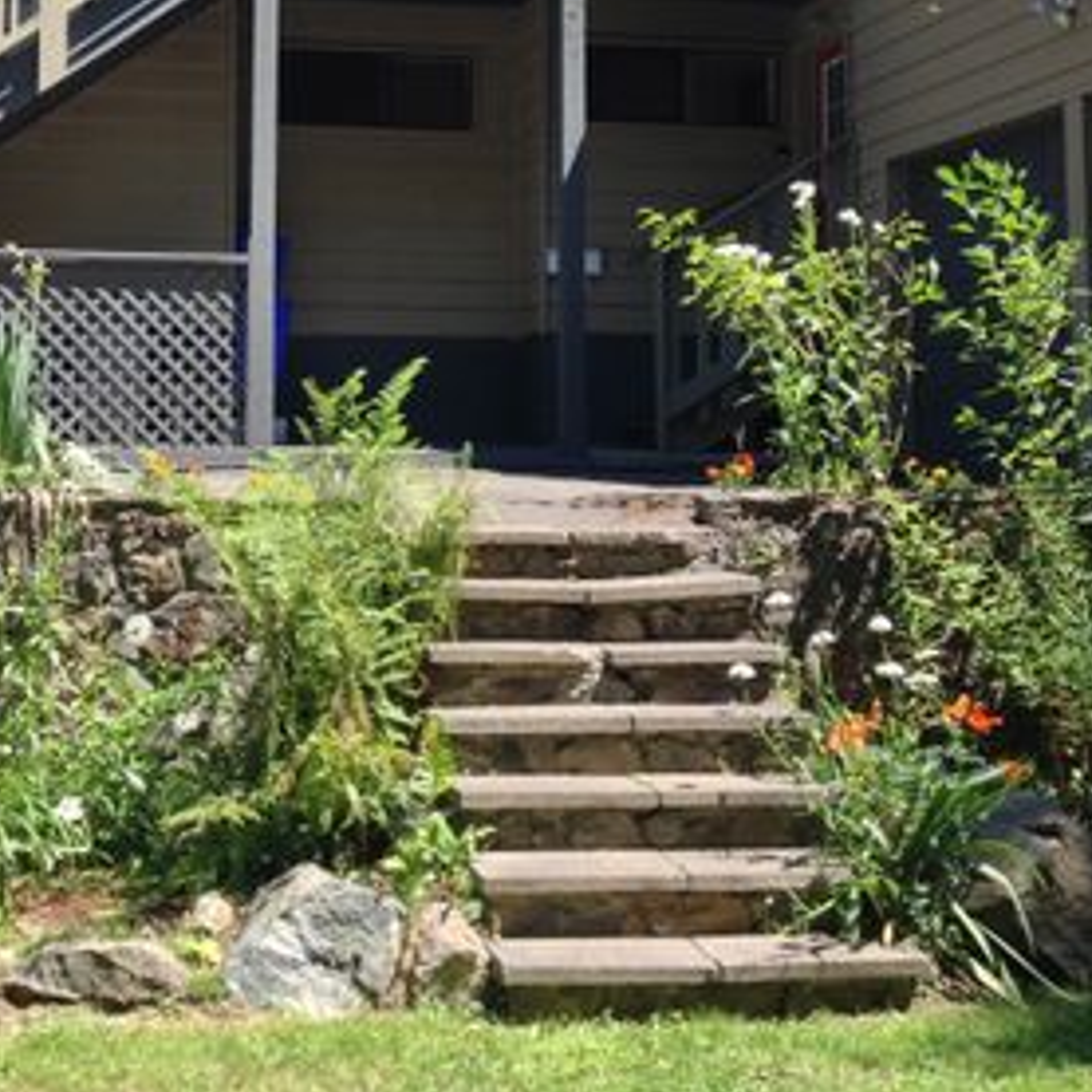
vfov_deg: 25.4
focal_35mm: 67
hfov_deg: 25.6
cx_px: 359
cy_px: 252
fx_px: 2391
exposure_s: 1/365
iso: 50
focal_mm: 4.28
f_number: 2.4
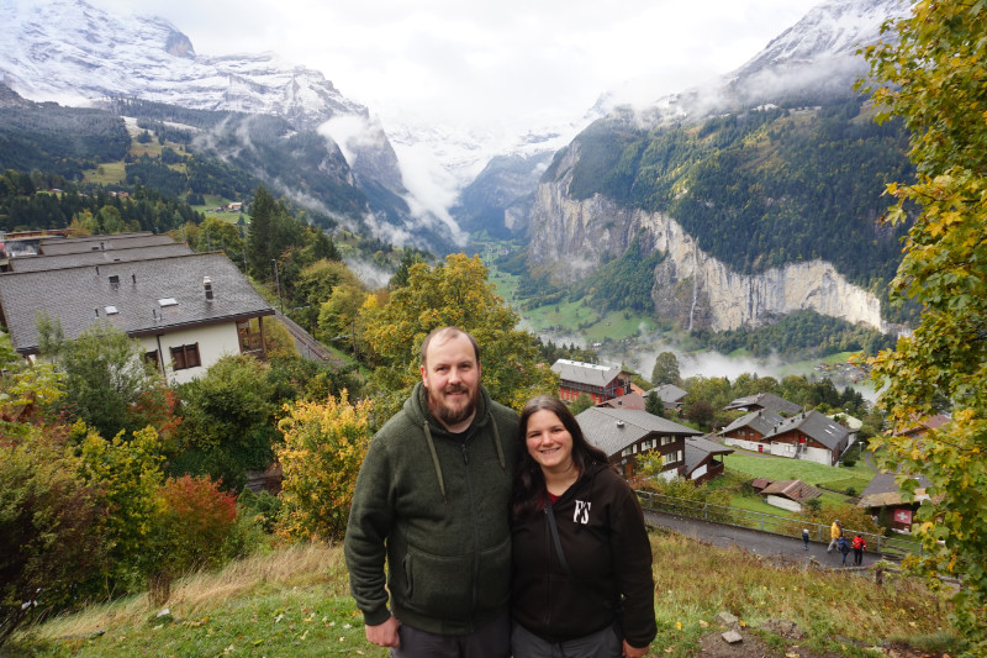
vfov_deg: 53.1
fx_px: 658
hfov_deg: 73.8
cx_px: 494
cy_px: 329
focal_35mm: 24
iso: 100
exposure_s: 1/80
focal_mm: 16
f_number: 7.1
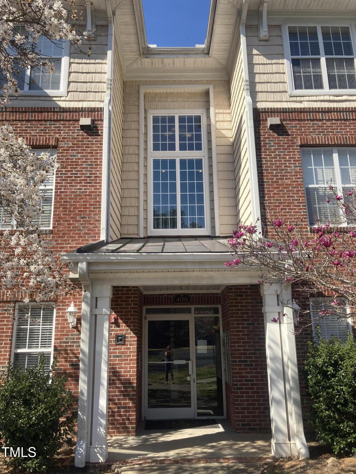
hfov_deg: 49.7
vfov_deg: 63.4
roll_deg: +0.1
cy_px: 237
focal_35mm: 28
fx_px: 384
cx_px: 178
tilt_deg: +15.2
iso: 20
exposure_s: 1/1215
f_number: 1.8
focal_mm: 3.99
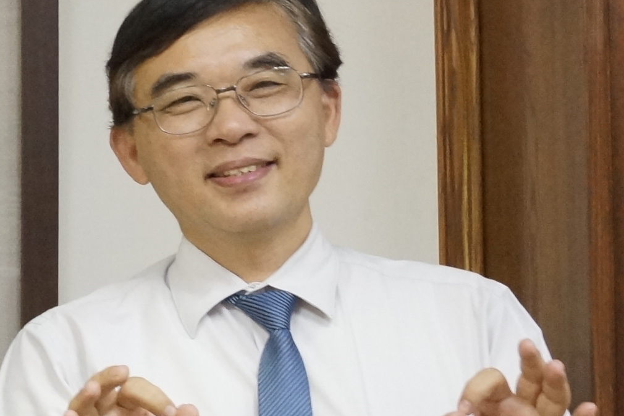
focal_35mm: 126
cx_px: -544
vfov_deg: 10.9
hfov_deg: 14.1
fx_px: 2184
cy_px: 318
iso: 1600
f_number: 5
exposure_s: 1/100
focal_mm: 20
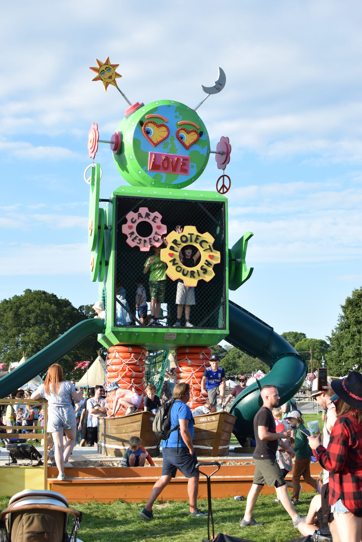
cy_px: 271
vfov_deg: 37.9
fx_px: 792
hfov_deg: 25.8
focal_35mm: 52
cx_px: 181
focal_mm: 35
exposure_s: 1/1250
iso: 400
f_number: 5
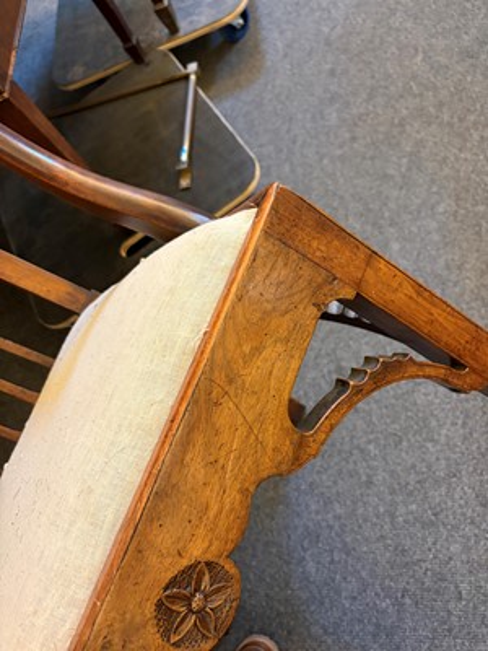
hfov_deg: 53.1
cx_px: 244
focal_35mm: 26
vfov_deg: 67.3
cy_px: 326
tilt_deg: -60.4
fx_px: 489
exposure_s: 1/50
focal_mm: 5.96
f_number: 1.6
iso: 320
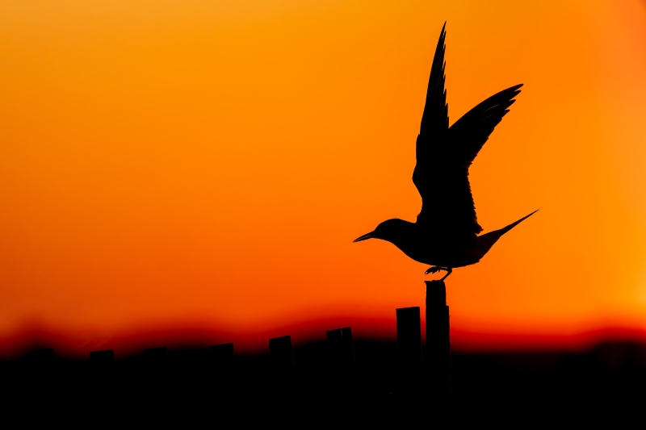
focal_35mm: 560
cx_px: 323
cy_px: 215
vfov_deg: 2.5
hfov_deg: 3.7
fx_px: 10046
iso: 2000
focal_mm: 560
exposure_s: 1/2000
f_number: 6.3
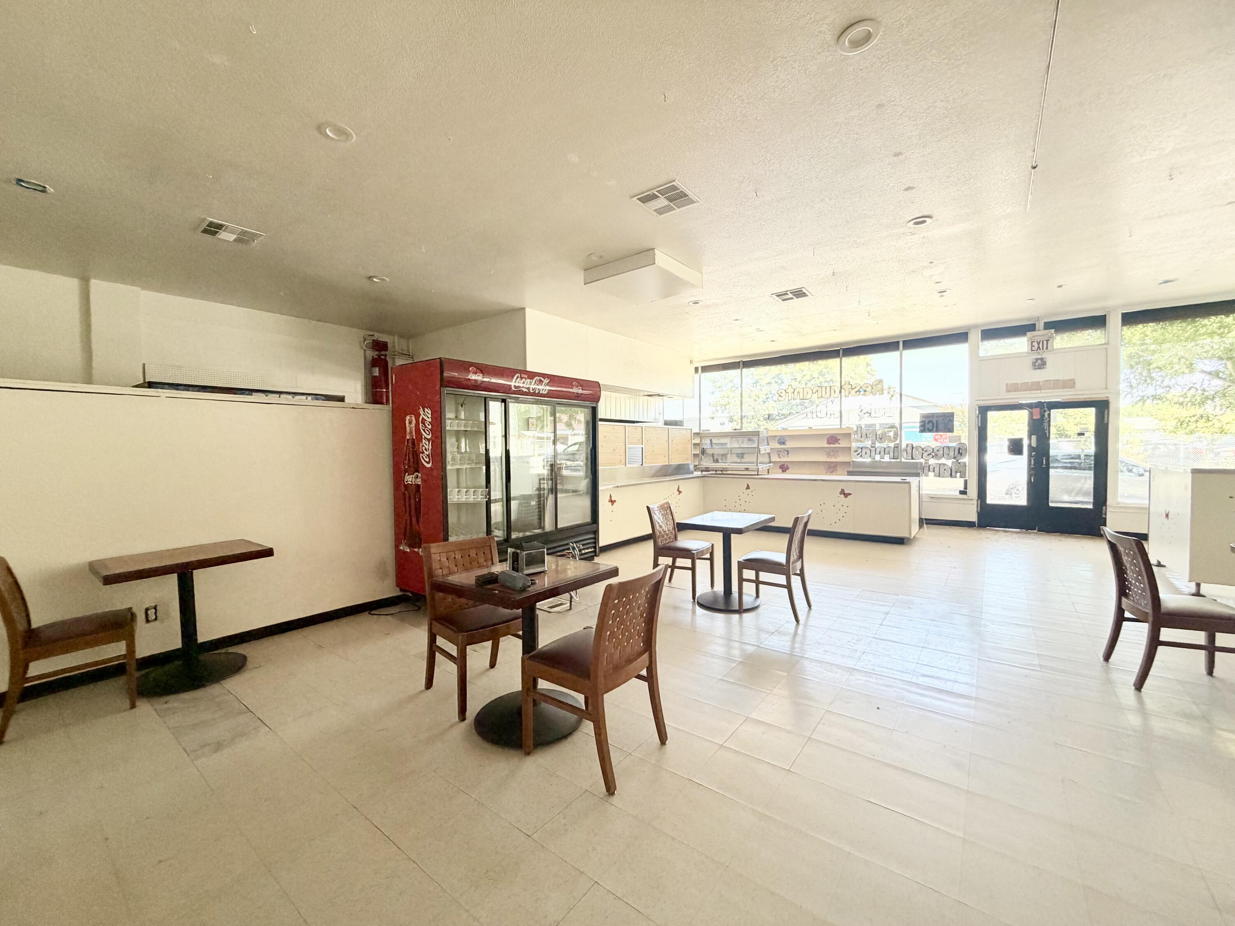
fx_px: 499
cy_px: 463
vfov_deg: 85.7
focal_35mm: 14
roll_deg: +0.8
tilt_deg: -1.2
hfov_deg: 102.1
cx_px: 618
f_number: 2.2
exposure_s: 1/121
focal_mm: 2.22
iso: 160
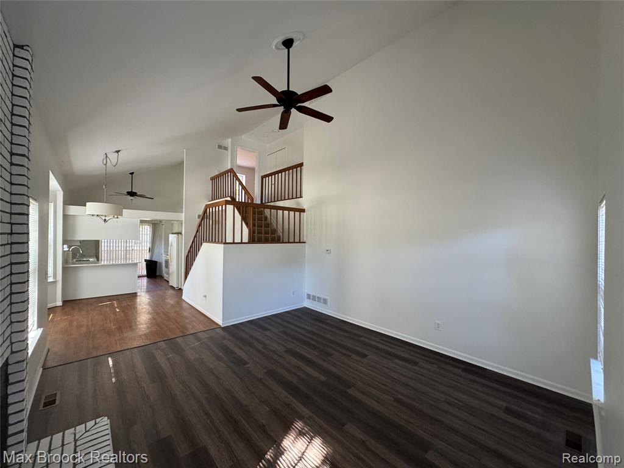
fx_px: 252
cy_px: 234
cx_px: 312
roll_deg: -1.2
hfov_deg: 102.1
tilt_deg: -0.7
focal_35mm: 14
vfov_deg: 85.7
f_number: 2.2
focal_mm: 2.22
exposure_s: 1/99
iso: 320
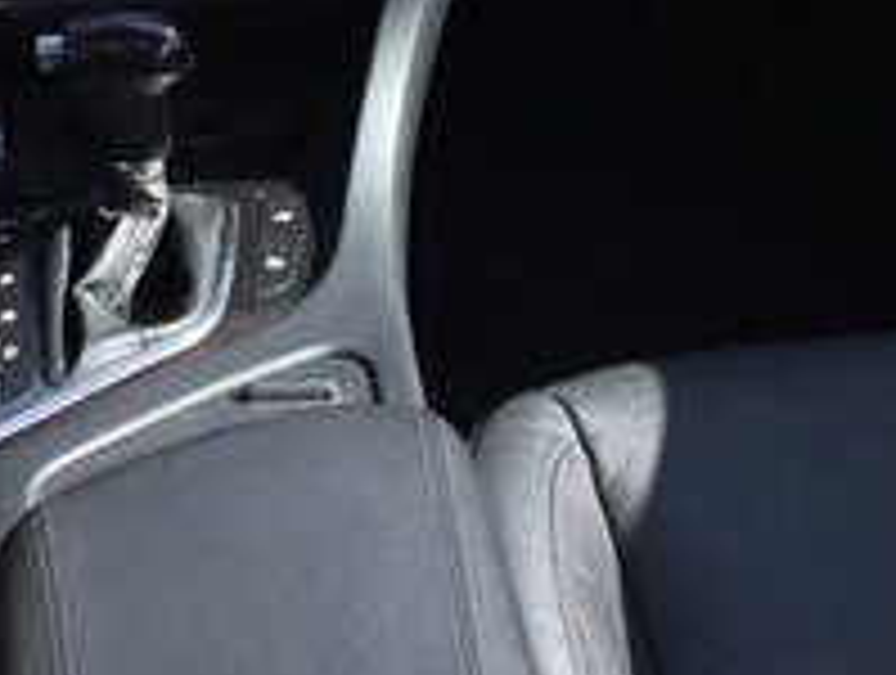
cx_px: 279
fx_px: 2489
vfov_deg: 14.3
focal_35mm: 96
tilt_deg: -18.4
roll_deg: -1.6
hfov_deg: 20.3
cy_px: -371
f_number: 2.2
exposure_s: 1/581
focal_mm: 4.15
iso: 32
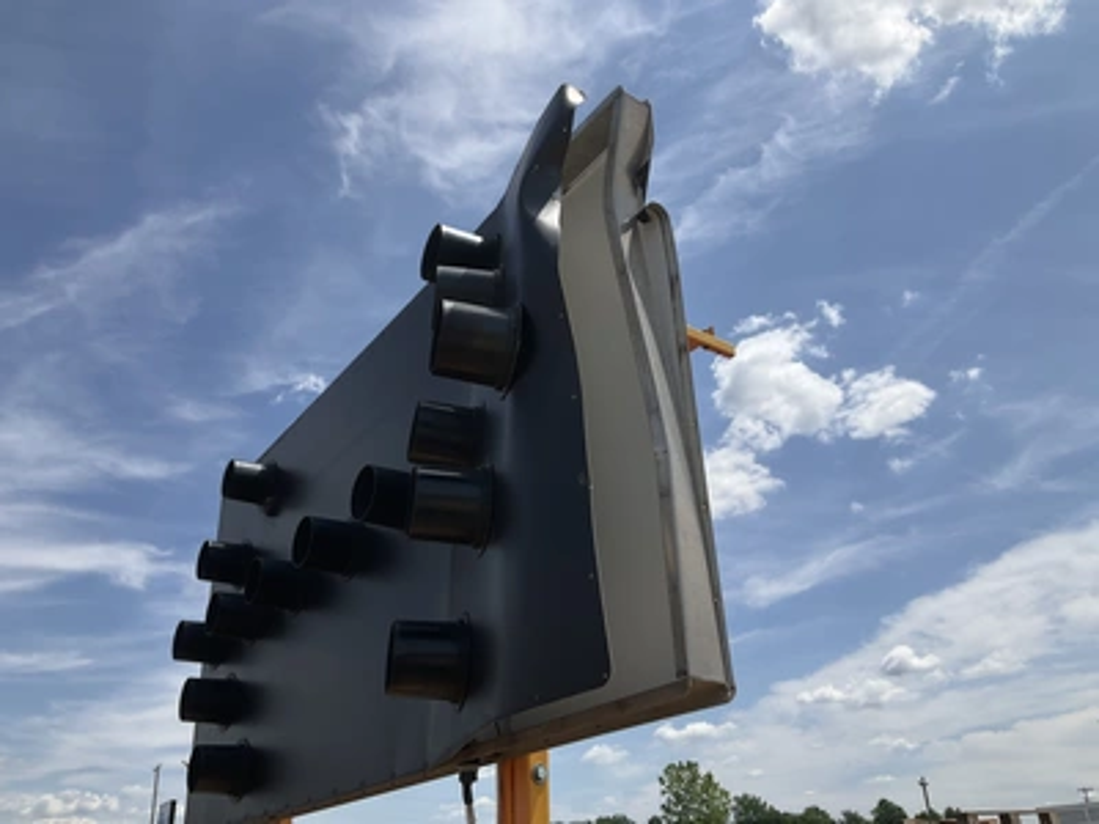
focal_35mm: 29
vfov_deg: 48.2
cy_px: 412
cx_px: 550
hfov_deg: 61.7
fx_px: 921
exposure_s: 1/2959
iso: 25
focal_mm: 3
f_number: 1.8
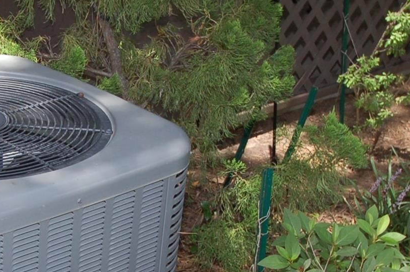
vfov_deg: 18.0
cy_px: 212
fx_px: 853
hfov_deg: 26.1
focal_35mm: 75
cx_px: 34
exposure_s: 1/250
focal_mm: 20
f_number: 8
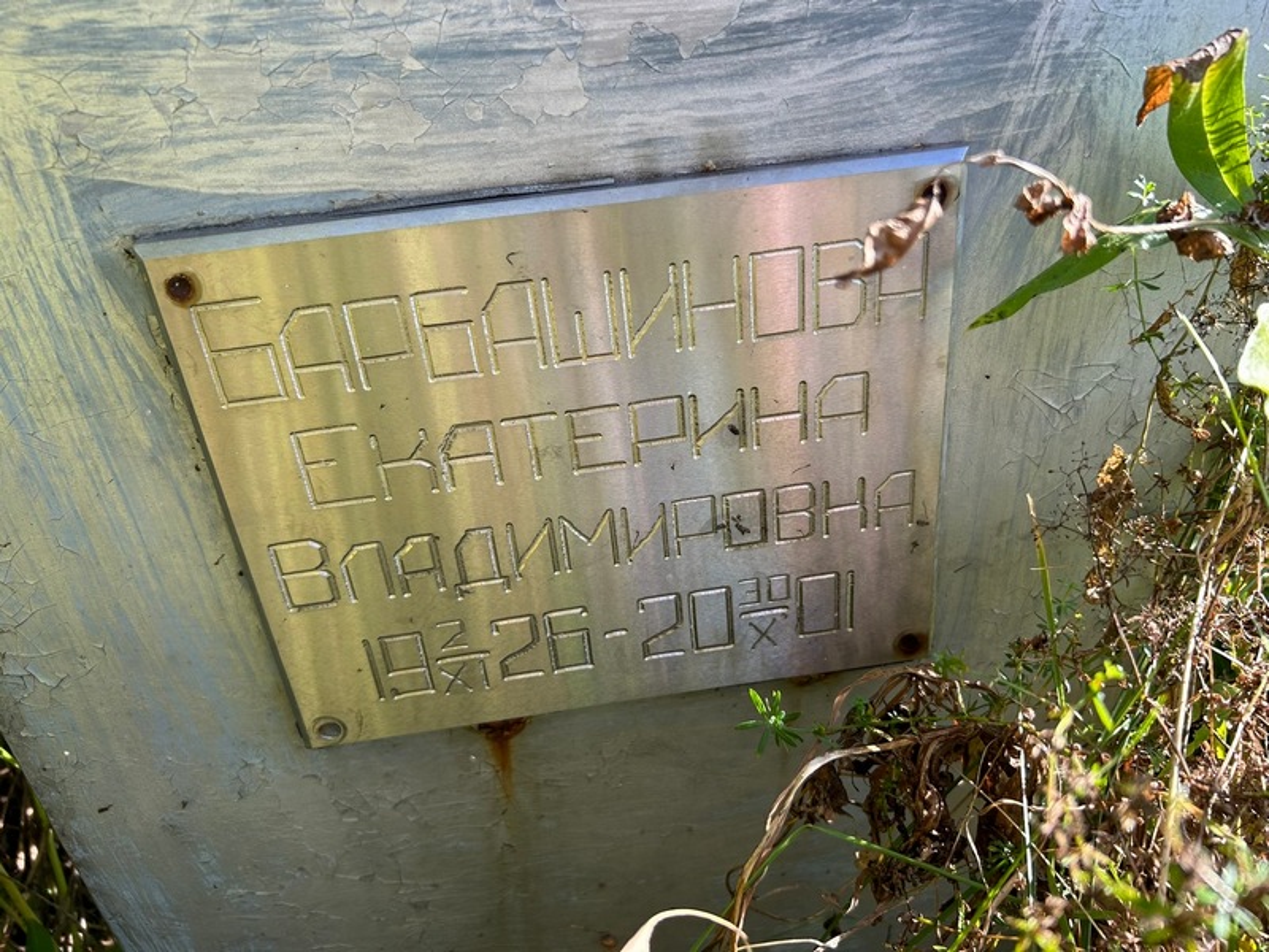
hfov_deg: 67.3
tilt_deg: -29.4
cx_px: 634
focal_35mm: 26
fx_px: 953
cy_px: 476
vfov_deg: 53.1
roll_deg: +0.5
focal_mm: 5.7
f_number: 1.5
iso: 50
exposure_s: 1/482
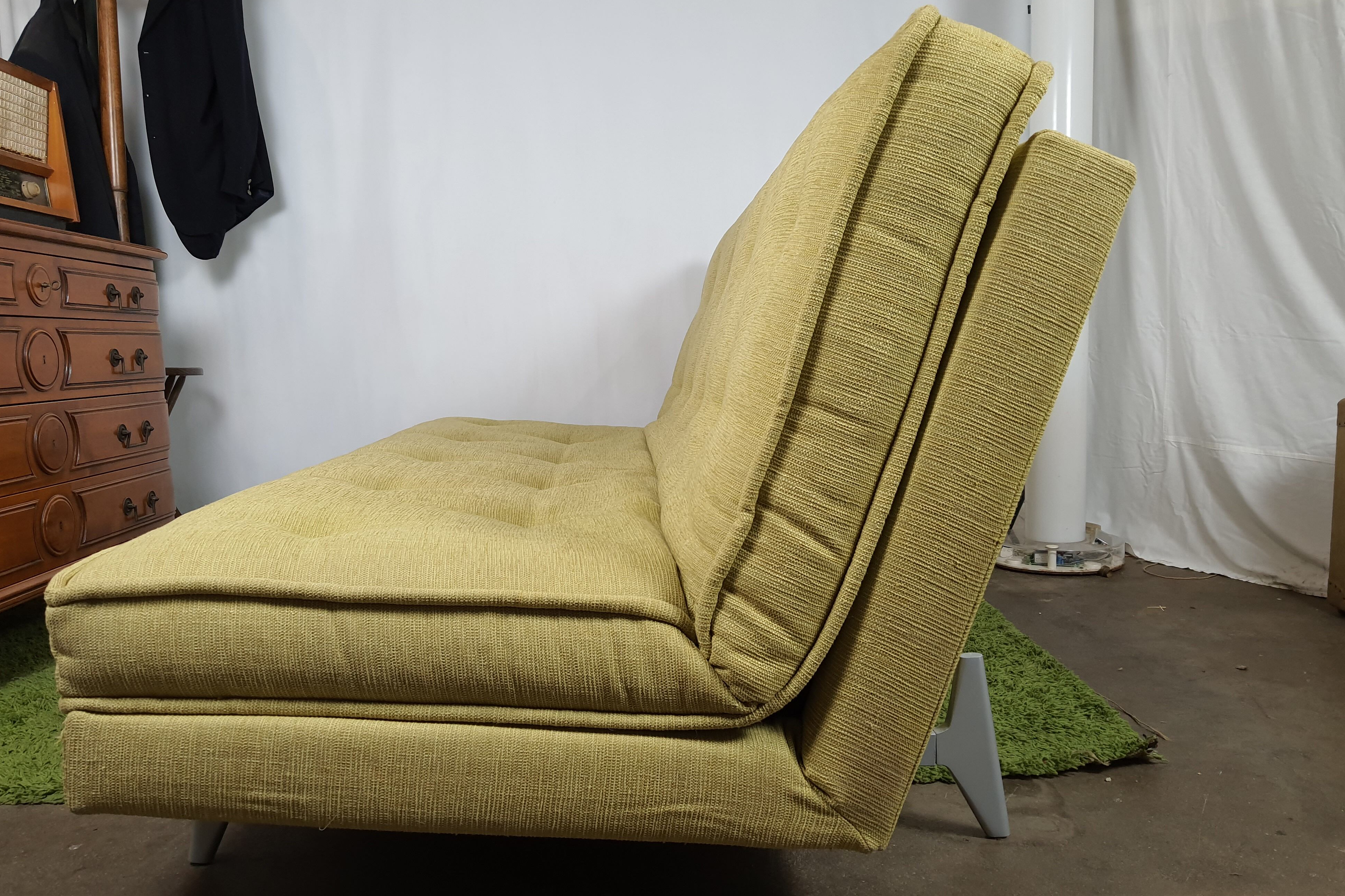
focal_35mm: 28
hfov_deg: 65.5
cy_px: 457
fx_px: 1046
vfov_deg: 46.4
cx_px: 661
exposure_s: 1/100
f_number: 1.7
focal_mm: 4.32
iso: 100
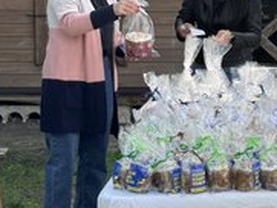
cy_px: 61
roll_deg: +0.1
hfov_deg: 18.2
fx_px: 849
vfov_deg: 13.9
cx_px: 248
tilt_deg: -3.8
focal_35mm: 106
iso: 64
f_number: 1.78
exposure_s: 1/1238
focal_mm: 6.76
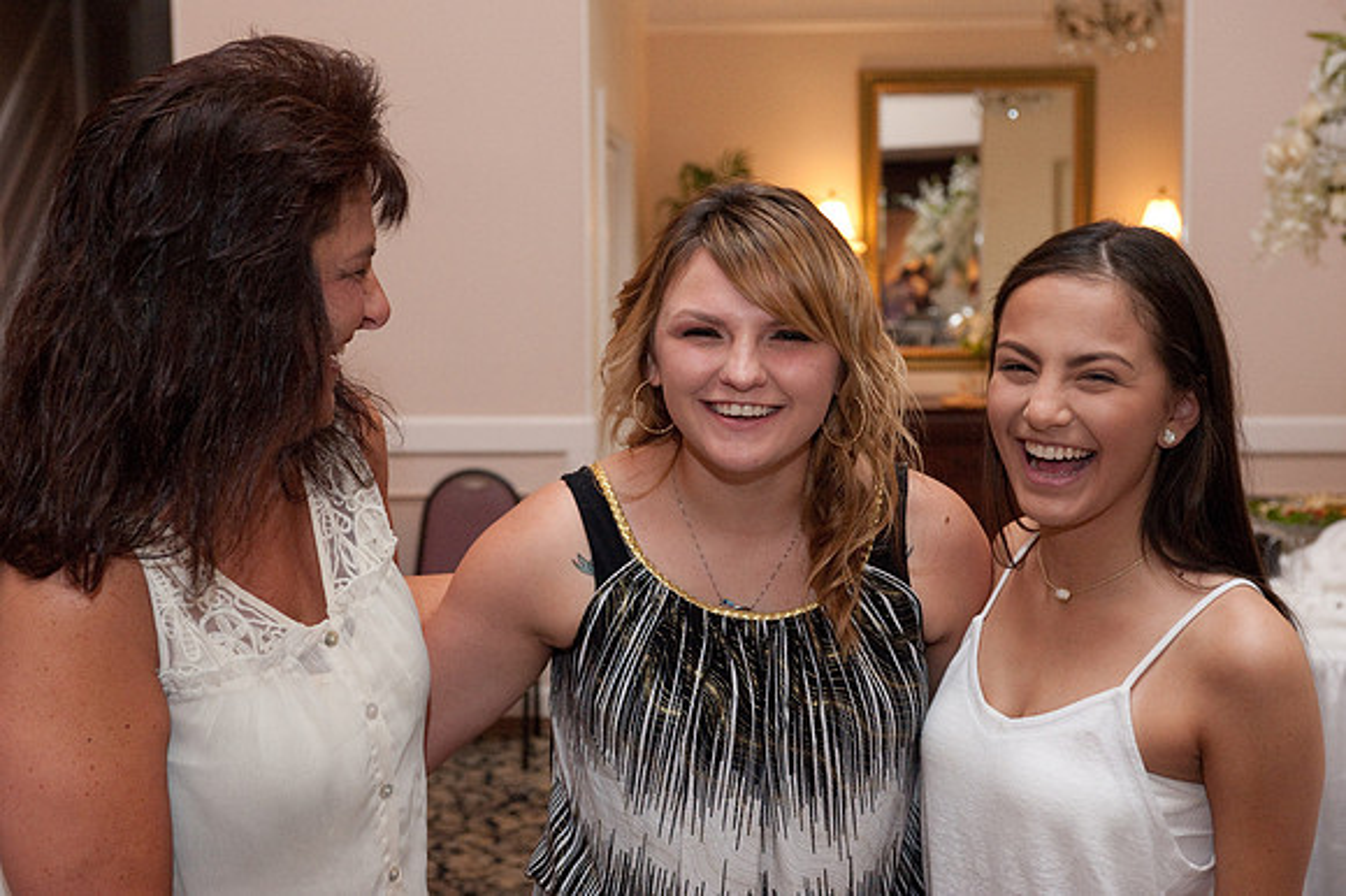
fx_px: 2093
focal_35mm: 56
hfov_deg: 35.7
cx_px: 673
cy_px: 448
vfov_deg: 24.2
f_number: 5.6
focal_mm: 56
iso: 3200
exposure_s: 1/125
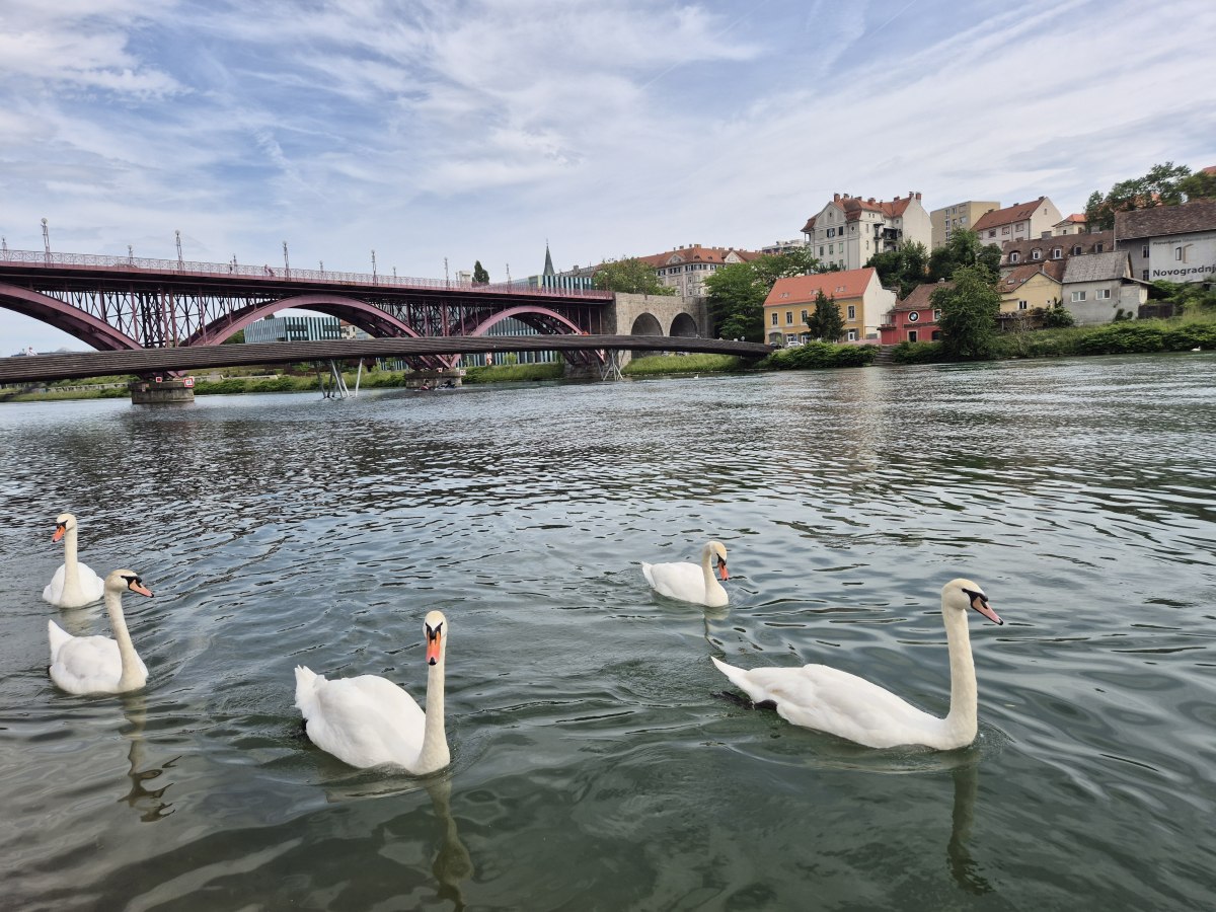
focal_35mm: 23
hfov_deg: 73.9
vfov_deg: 58.9
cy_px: 456
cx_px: 608
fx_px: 808
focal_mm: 5.4
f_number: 1.8
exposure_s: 1/1604
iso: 25
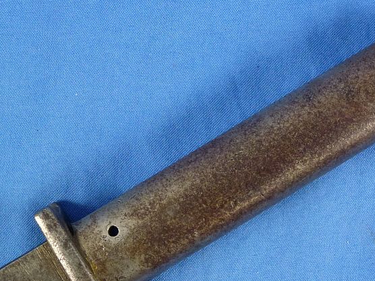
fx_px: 888
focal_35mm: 82
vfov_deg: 17.9
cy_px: 190
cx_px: 248
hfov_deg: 23.7
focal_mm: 10.1
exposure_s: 1/80
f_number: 4.4
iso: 400
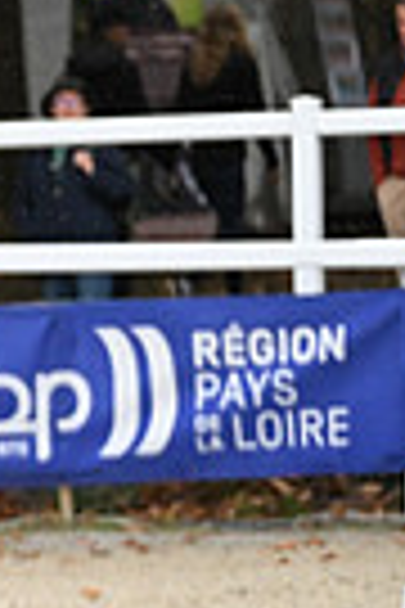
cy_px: 191
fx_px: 24602
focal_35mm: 1458
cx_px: -886
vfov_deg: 1.4
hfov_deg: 0.9
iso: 3200
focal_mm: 340
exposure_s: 1/1250
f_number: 4.5
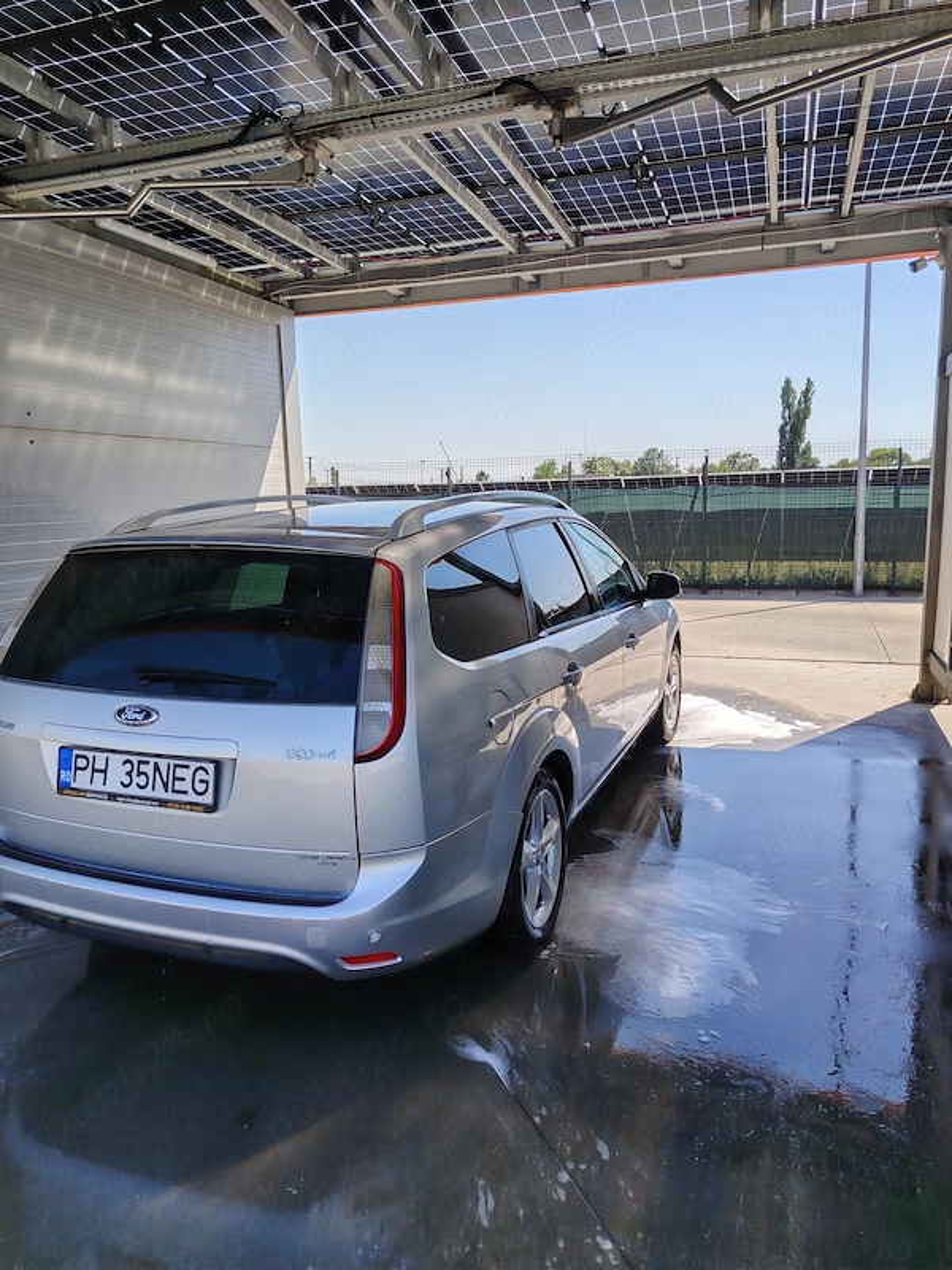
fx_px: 880
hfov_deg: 56.8
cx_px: 476
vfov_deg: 71.6
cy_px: 635
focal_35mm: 24
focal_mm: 5.25
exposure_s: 1/689
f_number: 1.75
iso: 100
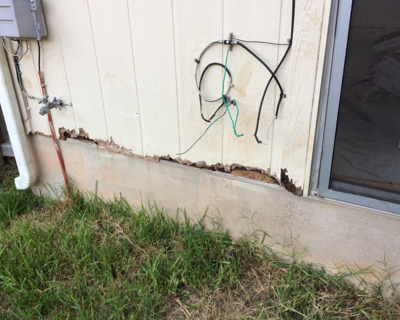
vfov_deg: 47.1
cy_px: 160
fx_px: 367
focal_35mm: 31
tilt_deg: -28.1
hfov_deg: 57.2
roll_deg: +1.5
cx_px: 192
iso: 40
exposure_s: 1/60
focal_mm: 4.15
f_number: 2.2
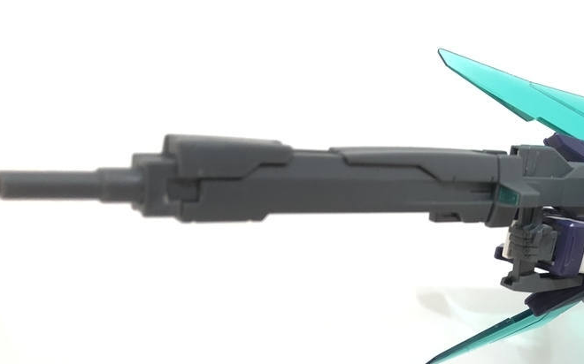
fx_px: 859
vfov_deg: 22.8
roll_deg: -1.3
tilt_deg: -17.6
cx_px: 501
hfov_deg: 35.8
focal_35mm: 54
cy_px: 380
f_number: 1.8
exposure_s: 1/17
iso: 40
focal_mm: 3.99
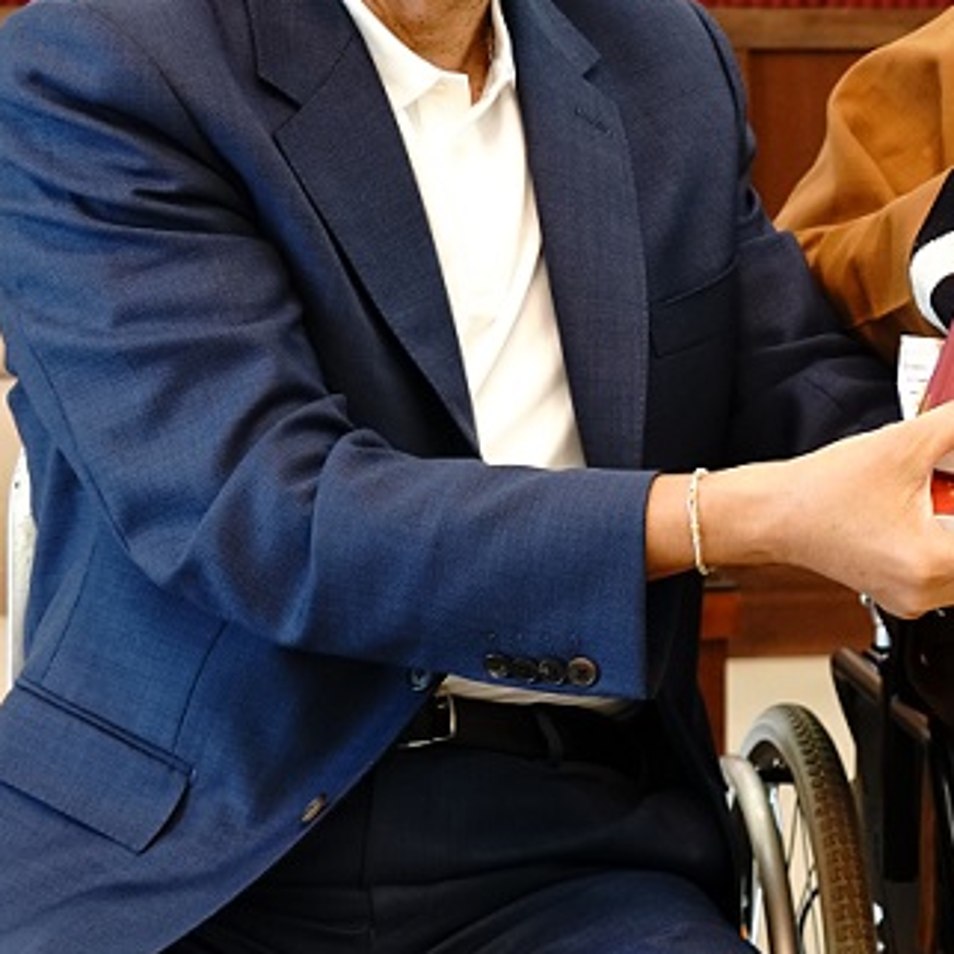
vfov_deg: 13.3
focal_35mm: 131
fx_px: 4085
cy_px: 716
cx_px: 920
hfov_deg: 13.2
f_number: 4.5
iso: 1000
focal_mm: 39
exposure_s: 1/40
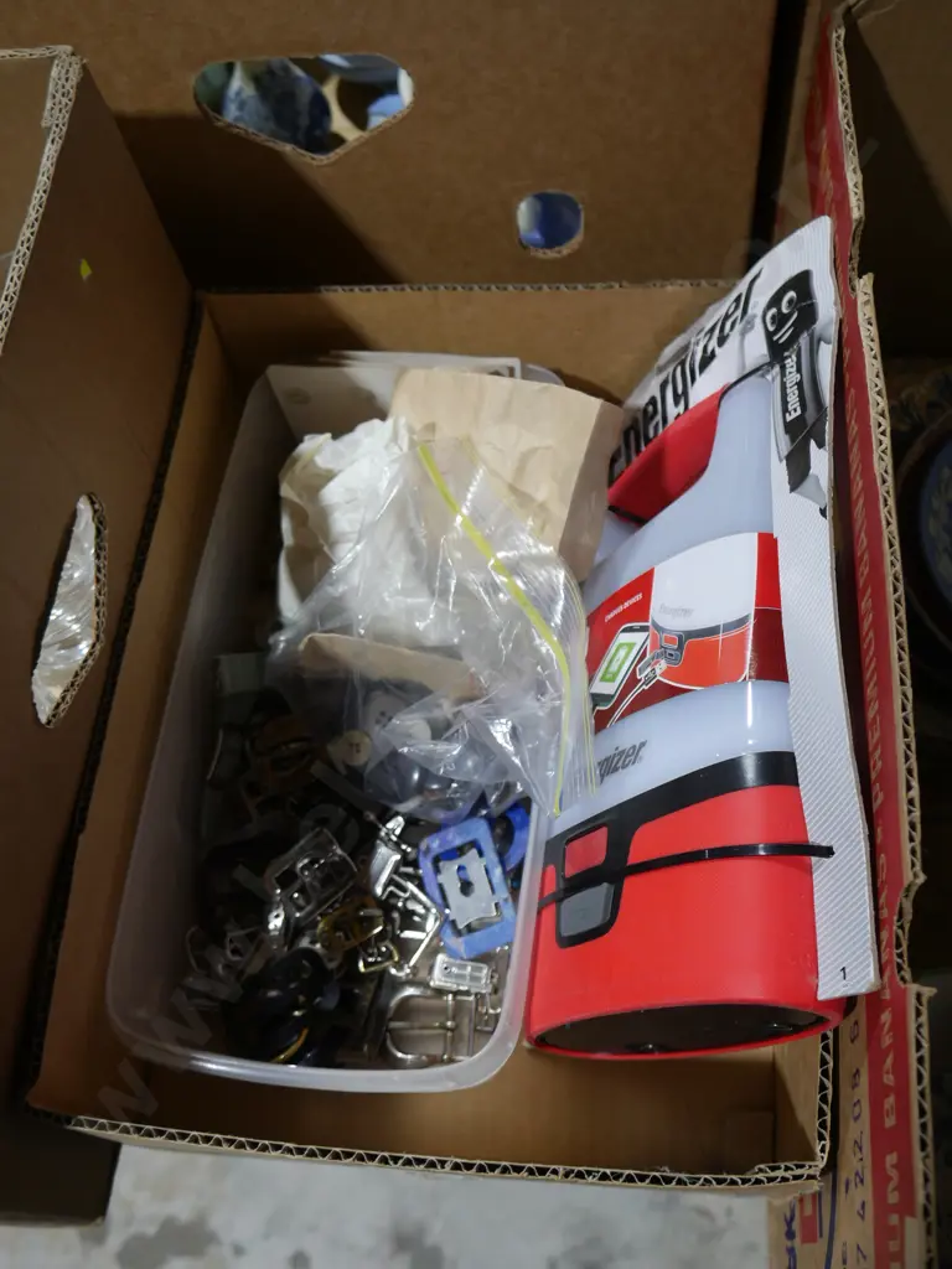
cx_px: 476
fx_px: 1247
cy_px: 634
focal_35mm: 34
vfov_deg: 54.0
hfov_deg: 41.8
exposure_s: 1/60
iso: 320
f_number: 4
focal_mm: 17
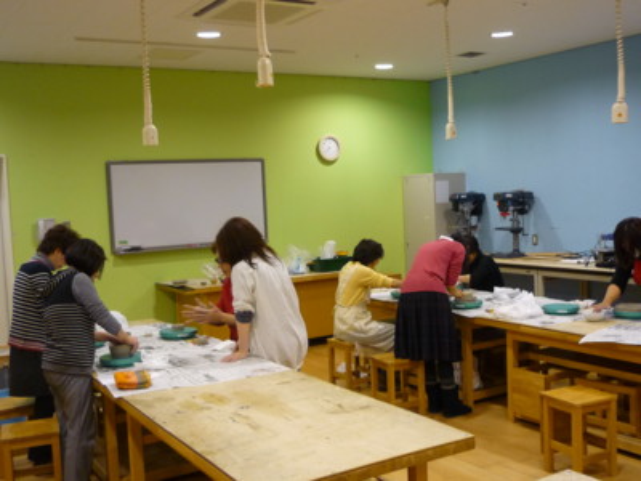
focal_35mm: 39
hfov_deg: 47.9
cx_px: 320
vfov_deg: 36.8
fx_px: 722
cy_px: 240
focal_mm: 5.5
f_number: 2.8
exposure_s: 1/30
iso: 250
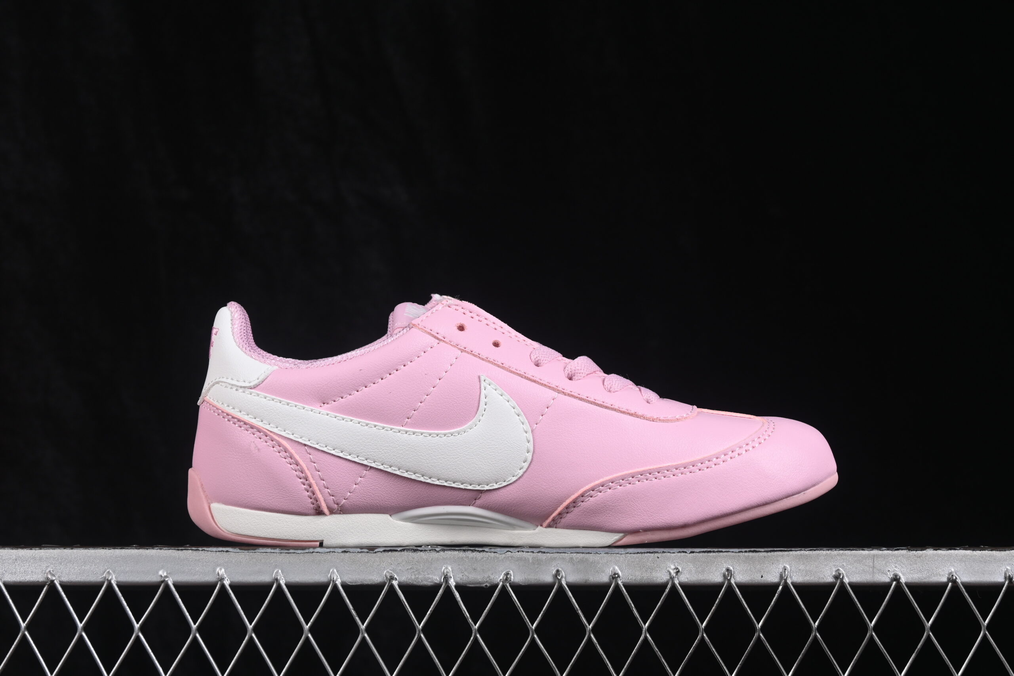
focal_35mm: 75
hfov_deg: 27.0
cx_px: 507
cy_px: 338
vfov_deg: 18.2
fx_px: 2112
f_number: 8
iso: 160
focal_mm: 50
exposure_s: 1/80
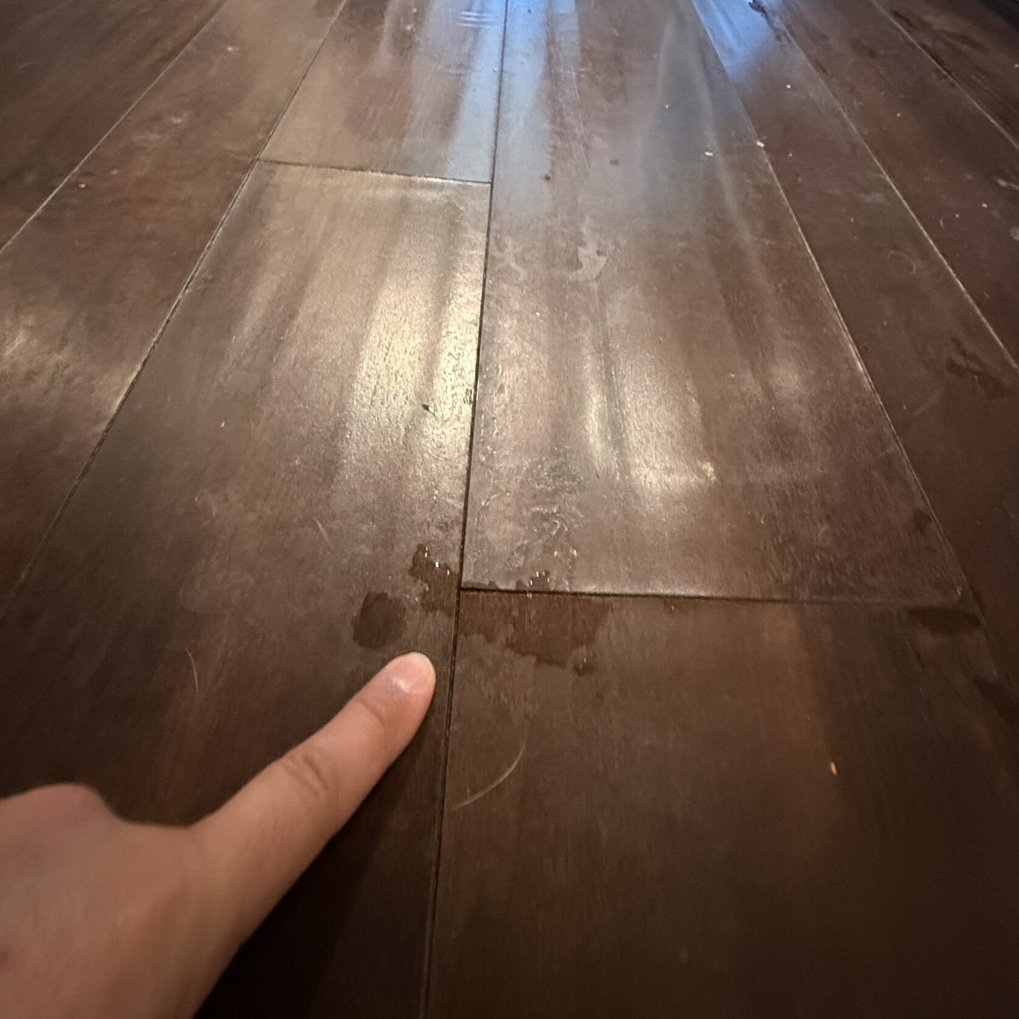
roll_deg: -7.2
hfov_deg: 77.6
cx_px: 542
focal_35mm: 19
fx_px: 633
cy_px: 289
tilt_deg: -44.2
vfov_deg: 73.6
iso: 1000
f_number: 2.2
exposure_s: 1/40
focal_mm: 2.22
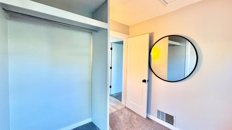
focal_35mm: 16
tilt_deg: -1.7
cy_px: 63
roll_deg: -1.5
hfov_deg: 99.3
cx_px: 120
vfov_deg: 67.1
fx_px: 98
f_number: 2.2
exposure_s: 1/60
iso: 400
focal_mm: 2.22
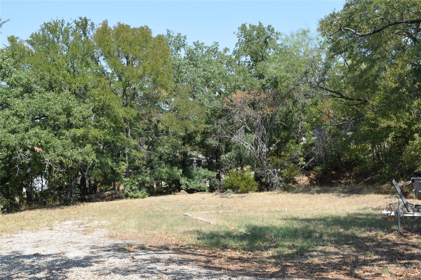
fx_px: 526
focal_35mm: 45
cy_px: 140
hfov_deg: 43.6
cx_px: 210
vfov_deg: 29.9
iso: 200
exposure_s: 1/320
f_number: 9
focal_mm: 30
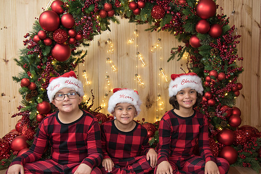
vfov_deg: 29.2
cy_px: 102
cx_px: 141
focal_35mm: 46
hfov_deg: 42.7
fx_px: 333
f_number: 4
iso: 1000
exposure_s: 1/60
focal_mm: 34
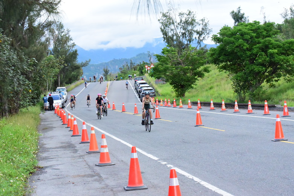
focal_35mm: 92
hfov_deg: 22.1
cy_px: 98
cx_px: 147
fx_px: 752
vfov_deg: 14.9
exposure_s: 1/2000
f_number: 11
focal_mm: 92
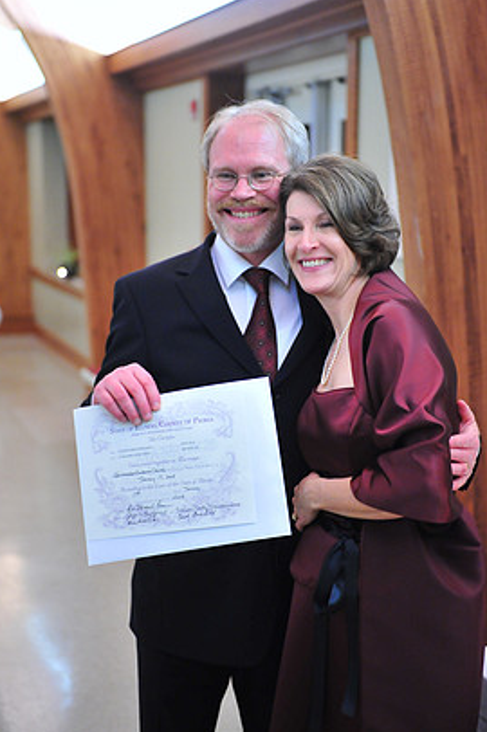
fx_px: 1240
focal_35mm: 61
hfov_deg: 22.2
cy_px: 341
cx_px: 257
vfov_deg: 32.9
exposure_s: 1/30
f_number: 2.8
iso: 3200
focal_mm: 55
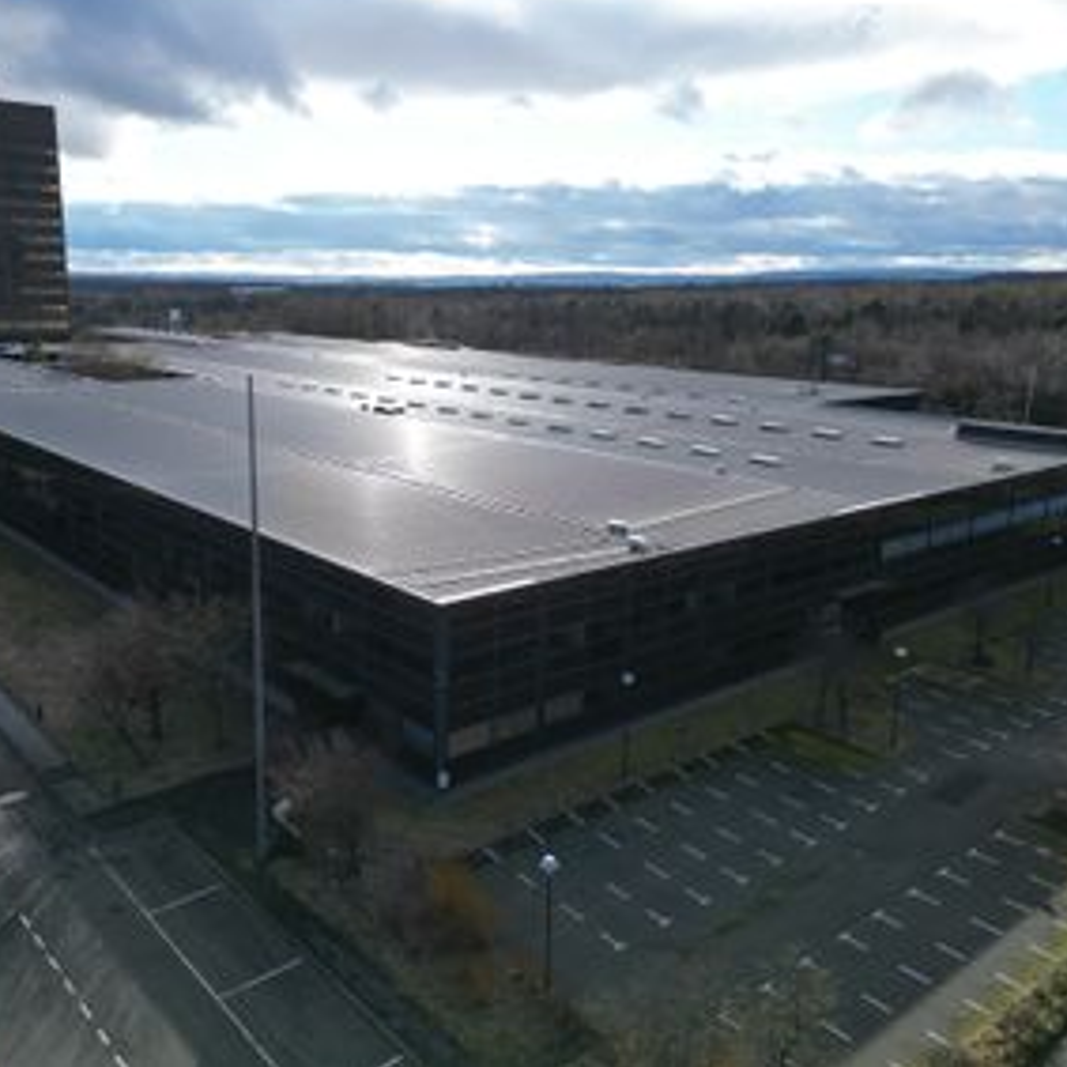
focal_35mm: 30
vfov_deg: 54.0
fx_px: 1046
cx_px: 464
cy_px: 509
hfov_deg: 53.9
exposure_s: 1/2000
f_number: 1.7
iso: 100
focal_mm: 6.72
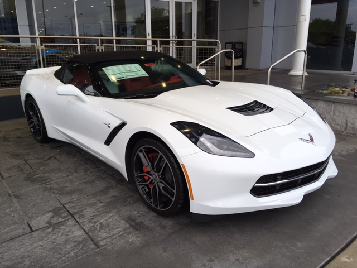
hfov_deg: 61.7
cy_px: 134
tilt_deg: -15.2
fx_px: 299
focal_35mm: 29
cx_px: 178
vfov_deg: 48.2
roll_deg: +1.0
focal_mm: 4.15
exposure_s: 1/120
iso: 32
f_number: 2.2
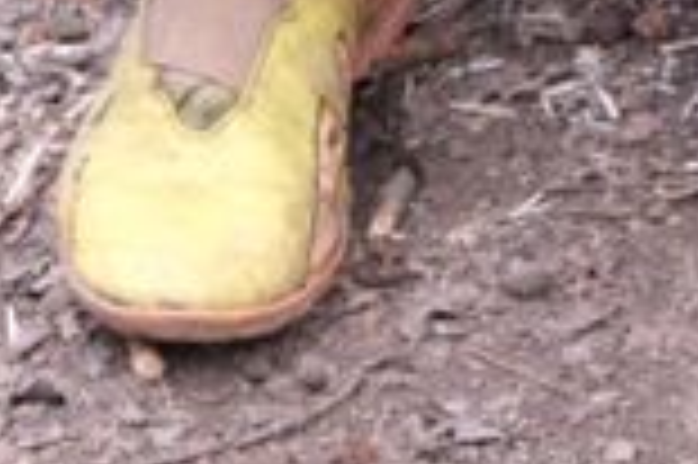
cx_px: 811
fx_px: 4397
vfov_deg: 5.9
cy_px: -471
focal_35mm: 227
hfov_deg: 9.0
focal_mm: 29.2
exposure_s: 1/280
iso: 1000
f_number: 6.4
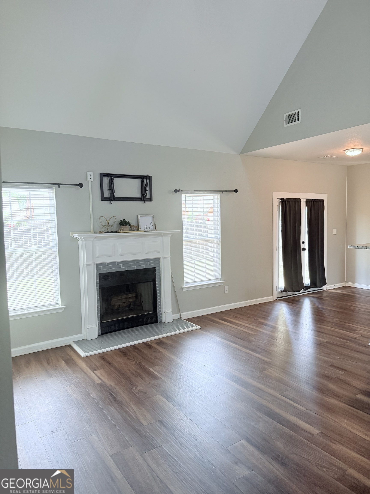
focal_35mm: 24
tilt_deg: -4.1
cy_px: 247
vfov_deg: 71.6
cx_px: 185
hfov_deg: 56.8
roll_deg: +1.0
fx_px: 342
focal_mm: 6.76
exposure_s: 1/120
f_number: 1.78
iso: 250
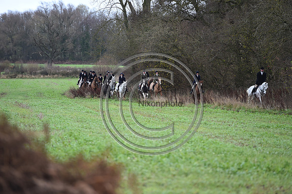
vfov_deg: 6.9
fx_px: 1621
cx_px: 146
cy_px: 97
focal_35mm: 200
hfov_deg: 10.3
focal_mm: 200
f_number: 3.5
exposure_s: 1/1000
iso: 640
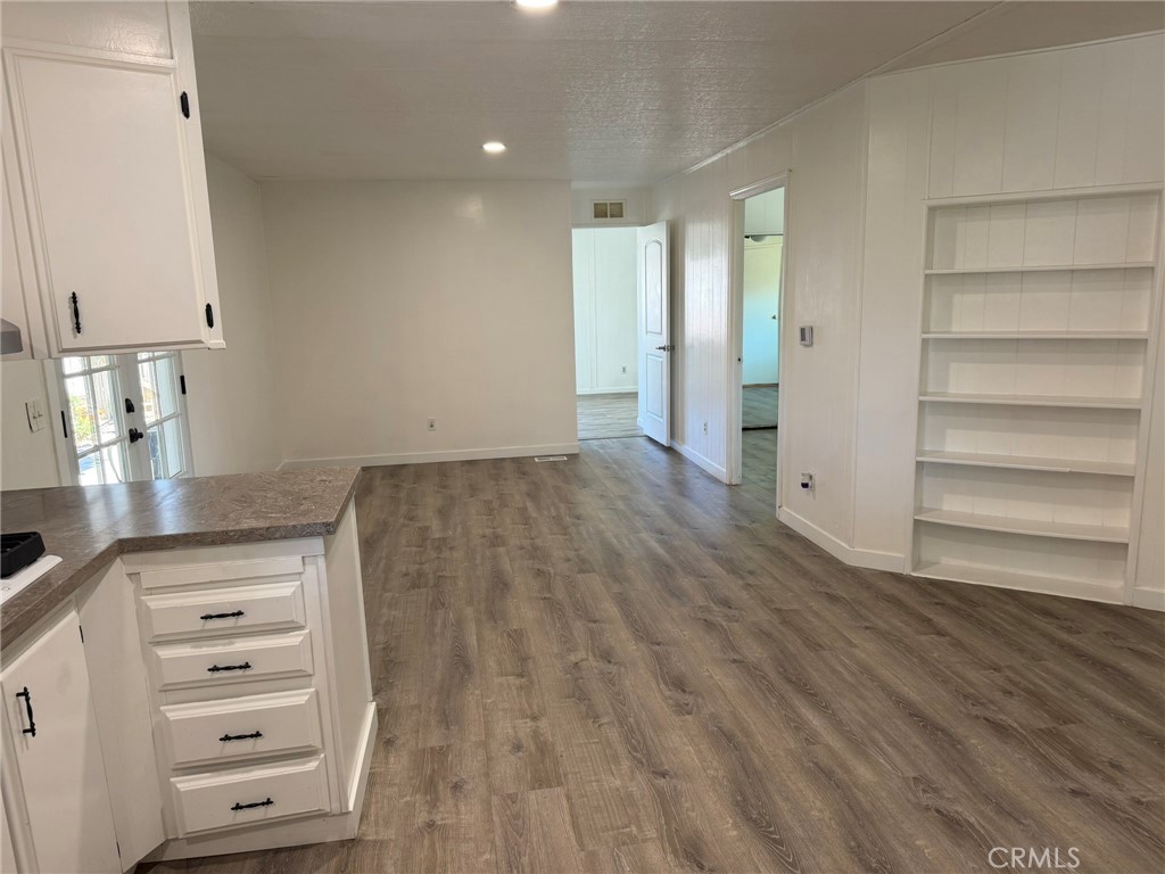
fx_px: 808
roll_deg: +2.2
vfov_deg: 56.8
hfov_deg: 71.6
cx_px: 582
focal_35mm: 24
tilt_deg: -11.1
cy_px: 437
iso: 125
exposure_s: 1/60
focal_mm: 6.76
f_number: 1.78
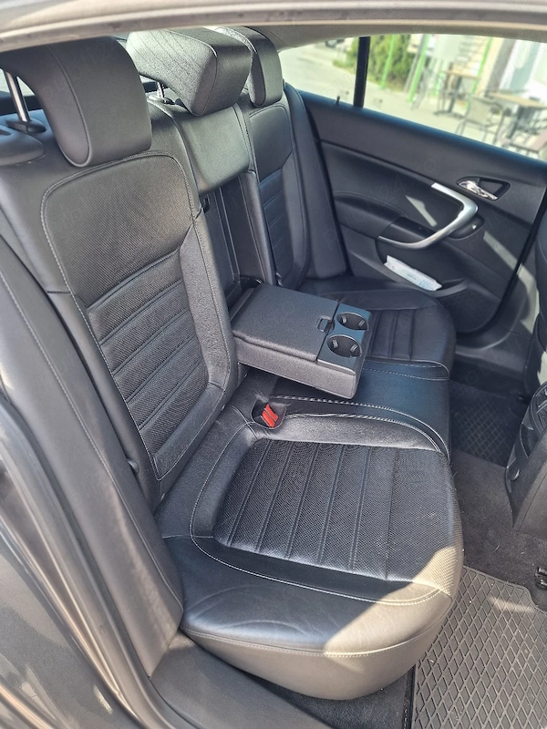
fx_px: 485
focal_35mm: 23
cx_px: 274
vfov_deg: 73.9
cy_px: 364
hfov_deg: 58.9
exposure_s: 1/100
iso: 125
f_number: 1.8
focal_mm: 6.4
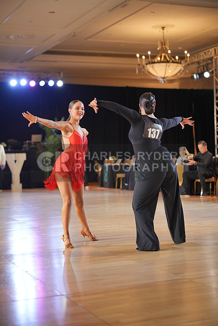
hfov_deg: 21.6
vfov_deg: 31.9
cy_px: 163
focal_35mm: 63
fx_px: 572
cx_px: 109
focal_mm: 63
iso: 1250
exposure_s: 1/500
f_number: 2
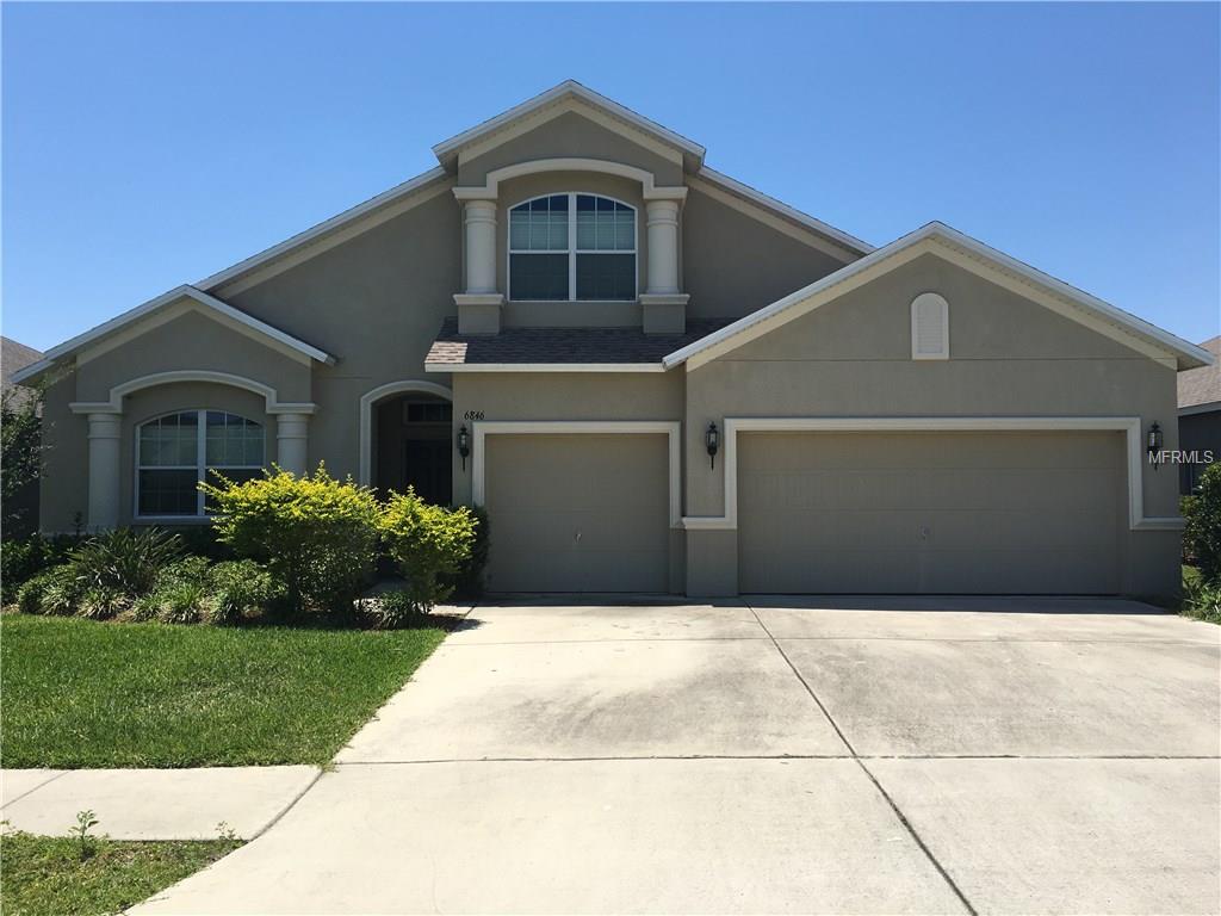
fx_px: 1023
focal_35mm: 29
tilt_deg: +1.5
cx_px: 610
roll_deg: -0.1
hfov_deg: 61.7
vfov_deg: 48.2
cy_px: 458
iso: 25
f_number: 2.2
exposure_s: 1/1672
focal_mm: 4.15
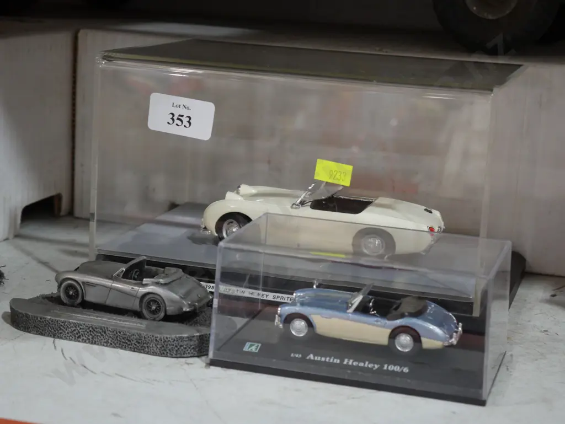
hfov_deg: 26.3
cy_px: 212
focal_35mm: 74
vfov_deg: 19.9
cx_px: 282
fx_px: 1208
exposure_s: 1/80
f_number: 5.5
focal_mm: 37
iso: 1600
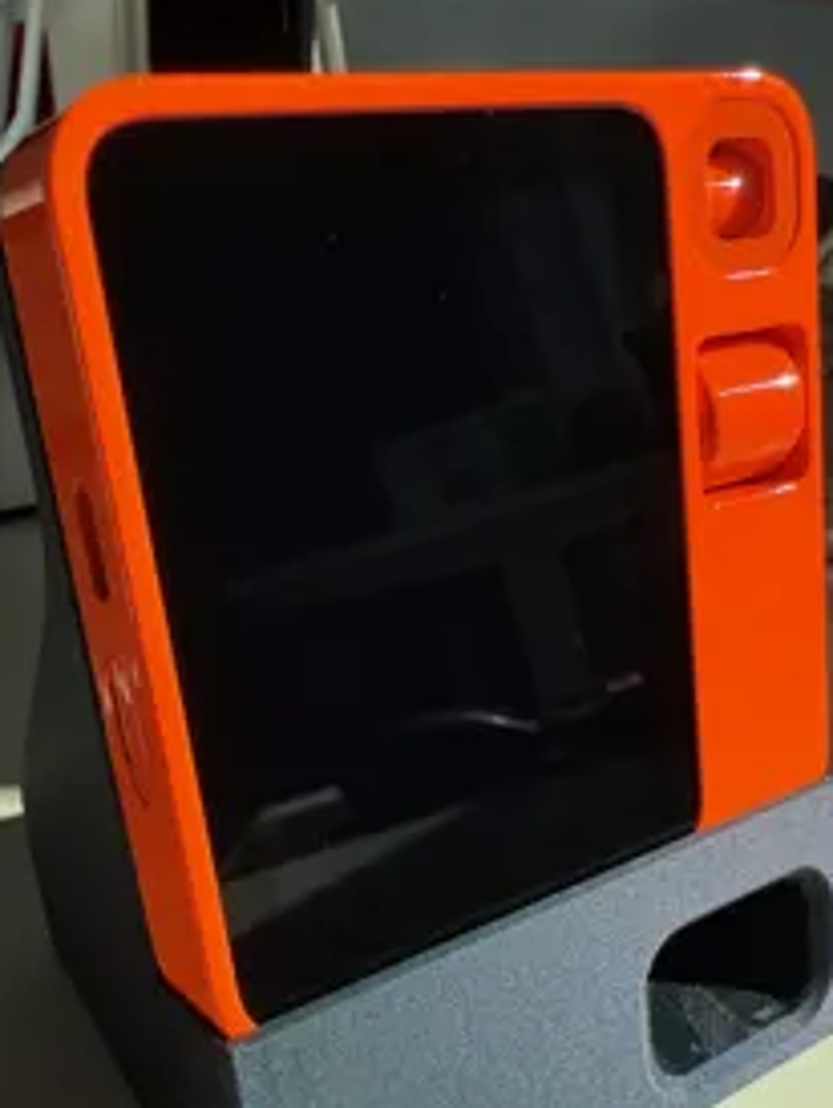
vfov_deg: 50.9
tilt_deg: -31.7
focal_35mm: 35
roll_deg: -5.0
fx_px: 1121
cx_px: 388
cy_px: 801
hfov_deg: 40.7
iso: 40
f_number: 2.2
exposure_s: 1/389
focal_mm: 2.22
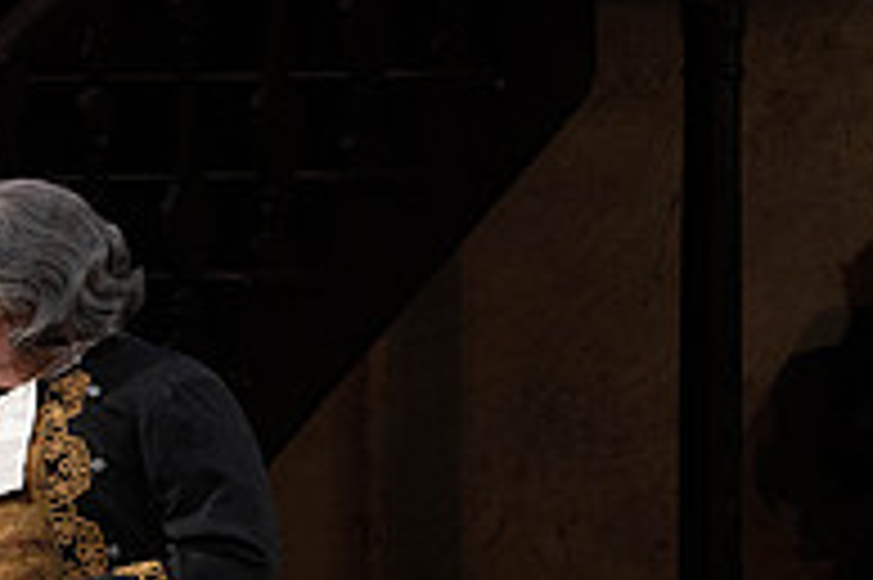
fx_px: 14077
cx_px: -171
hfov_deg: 3.5
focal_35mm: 581
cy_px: 677
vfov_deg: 2.4
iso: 3200
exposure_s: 1/250
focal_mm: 194
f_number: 9
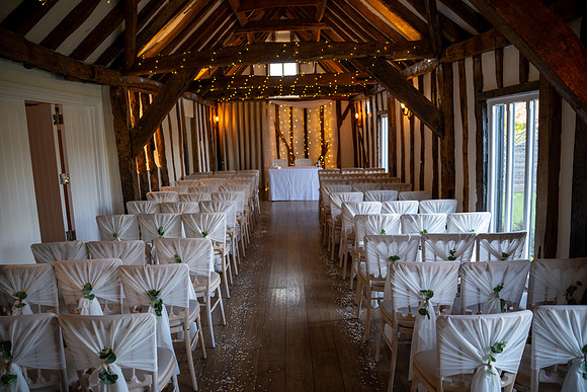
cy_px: 196
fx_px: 391
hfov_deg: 73.7
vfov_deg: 53.2
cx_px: 294
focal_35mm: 24
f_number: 2.8
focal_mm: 24
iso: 160
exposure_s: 1/80
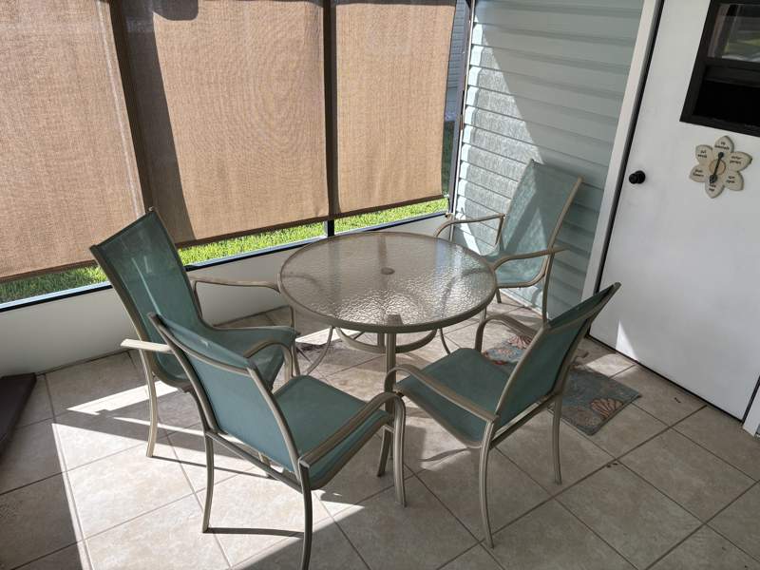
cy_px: 285
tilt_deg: -26.7
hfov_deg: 67.3
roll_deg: -0.5
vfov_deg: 53.1
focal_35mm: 26
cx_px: 380
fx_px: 571
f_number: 1.6
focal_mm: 5.96
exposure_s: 1/556
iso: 50
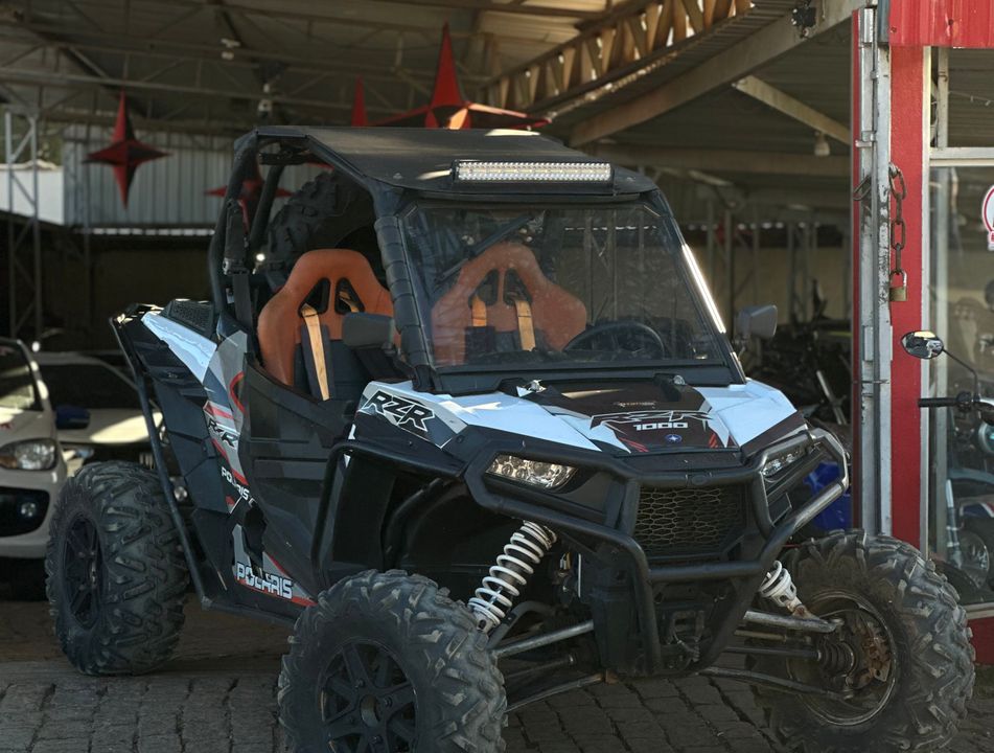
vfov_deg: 19.3
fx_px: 2219
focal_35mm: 77
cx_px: 497
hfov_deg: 25.3
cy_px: 376
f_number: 2.8
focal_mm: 9
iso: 40
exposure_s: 1/167
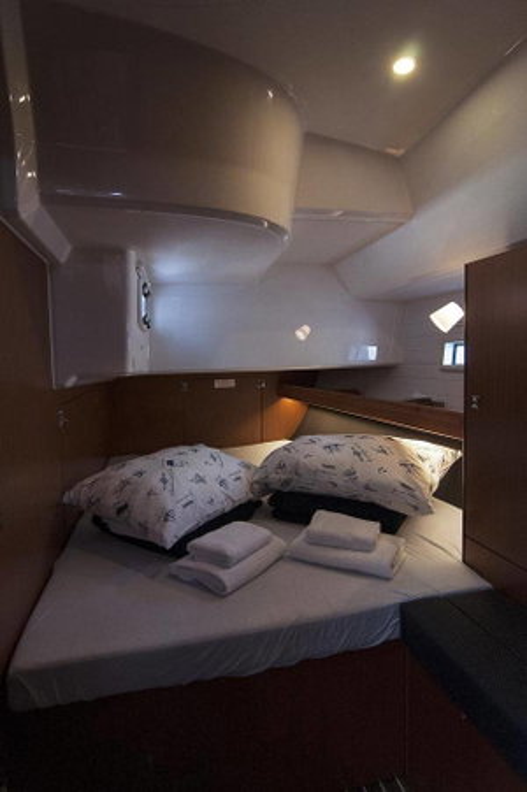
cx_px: 264
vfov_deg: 90.0
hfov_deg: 67.3
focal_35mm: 18
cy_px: 396
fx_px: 396
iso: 1000
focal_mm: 12
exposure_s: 1/80
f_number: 5.6
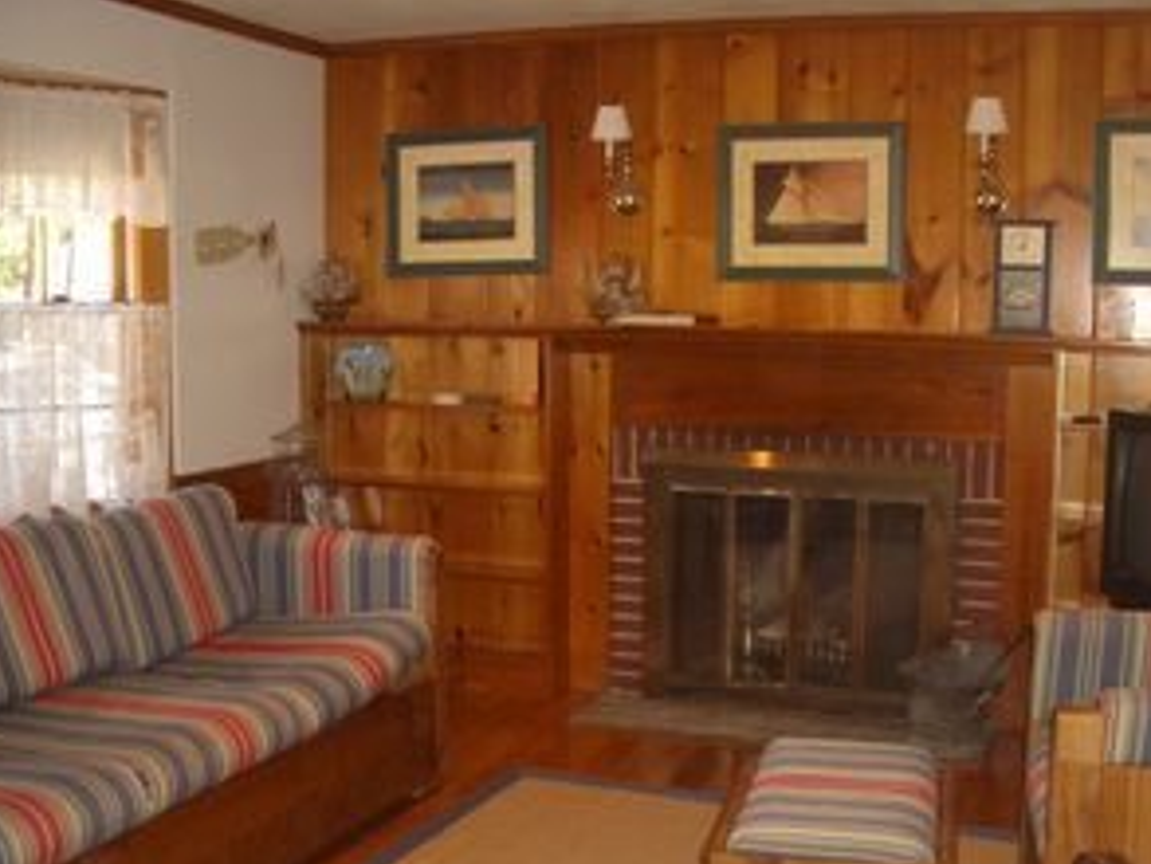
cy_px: 538
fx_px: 1464
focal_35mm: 44
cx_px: 695
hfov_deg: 42.7
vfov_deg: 32.7
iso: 100
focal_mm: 5.8
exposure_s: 1/60
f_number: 2.6
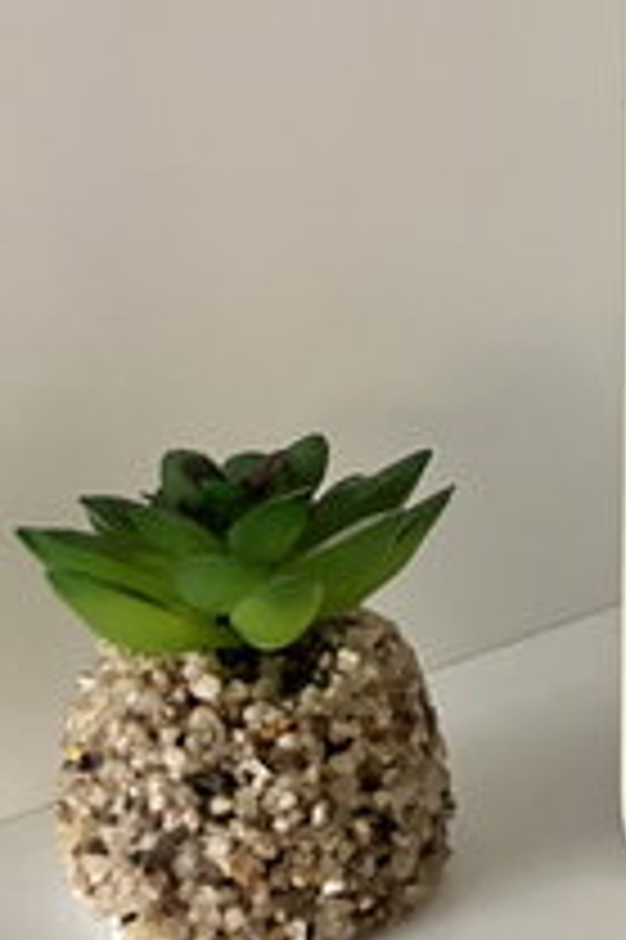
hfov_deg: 18.0
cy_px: 146
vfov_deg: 28.4
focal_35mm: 69
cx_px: 883
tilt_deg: -4.6
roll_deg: +2.1
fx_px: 1803
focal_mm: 5.7
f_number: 1.5
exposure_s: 1/60
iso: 500
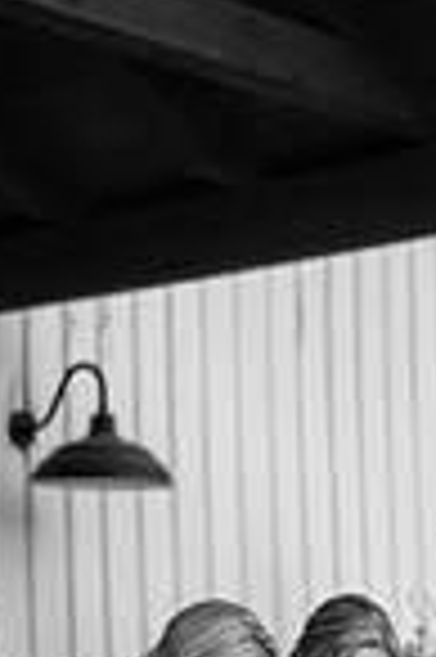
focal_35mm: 154
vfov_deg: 13.2
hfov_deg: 8.9
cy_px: 621
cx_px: 211
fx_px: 2804
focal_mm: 50
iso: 1000
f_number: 1.8
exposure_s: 1/5000
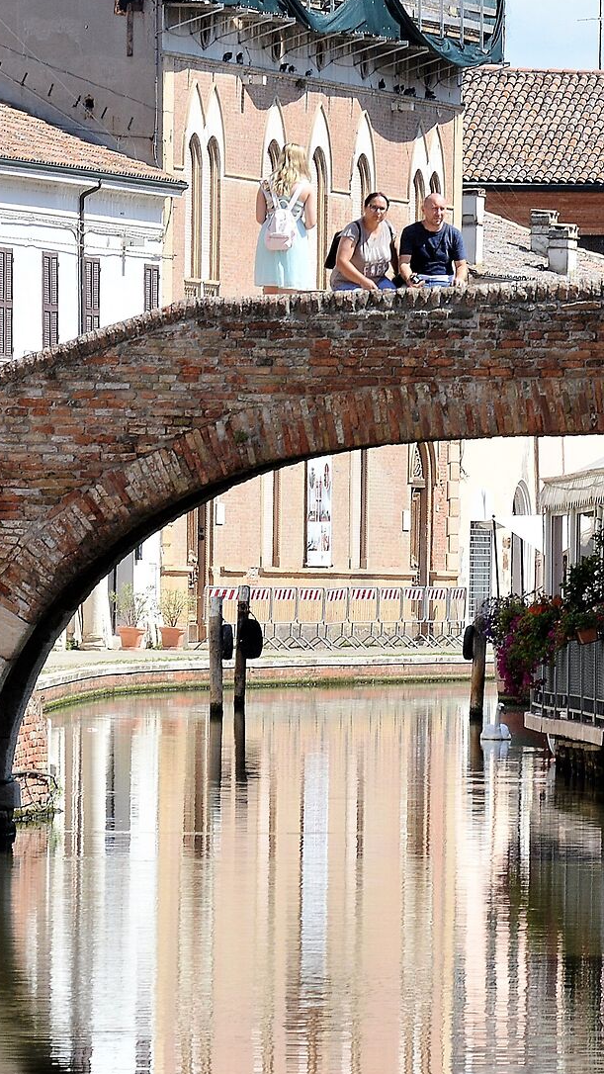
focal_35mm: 451
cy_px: 761
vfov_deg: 4.8
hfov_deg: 2.7
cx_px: 431
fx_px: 12839
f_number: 14
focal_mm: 130
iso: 100
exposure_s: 1/100
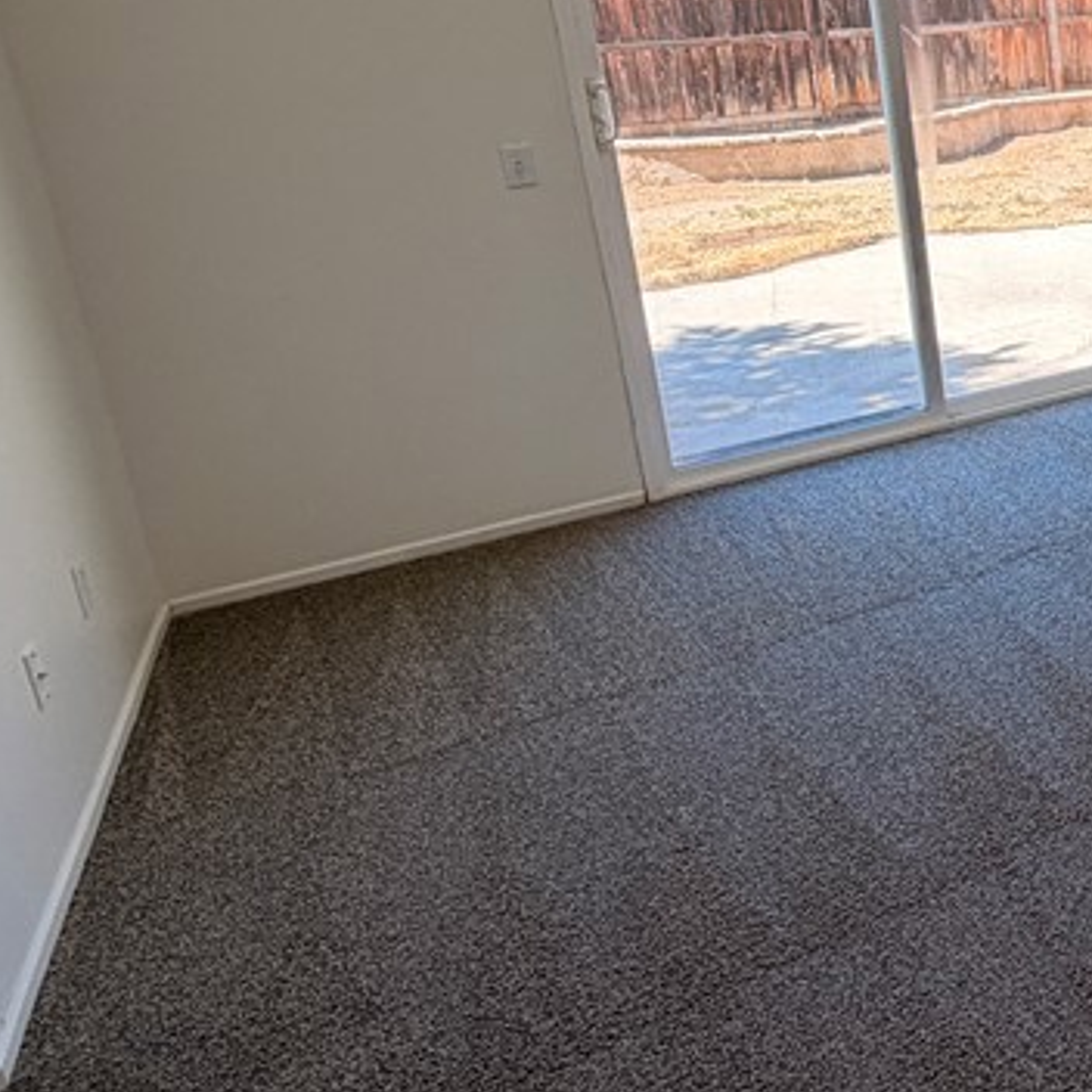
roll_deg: +1.2
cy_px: 276
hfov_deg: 34.7
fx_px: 1285
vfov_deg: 44.5
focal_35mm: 36
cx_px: 1365
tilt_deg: -13.7
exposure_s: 1/120
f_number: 2.2
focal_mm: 2.22
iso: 64
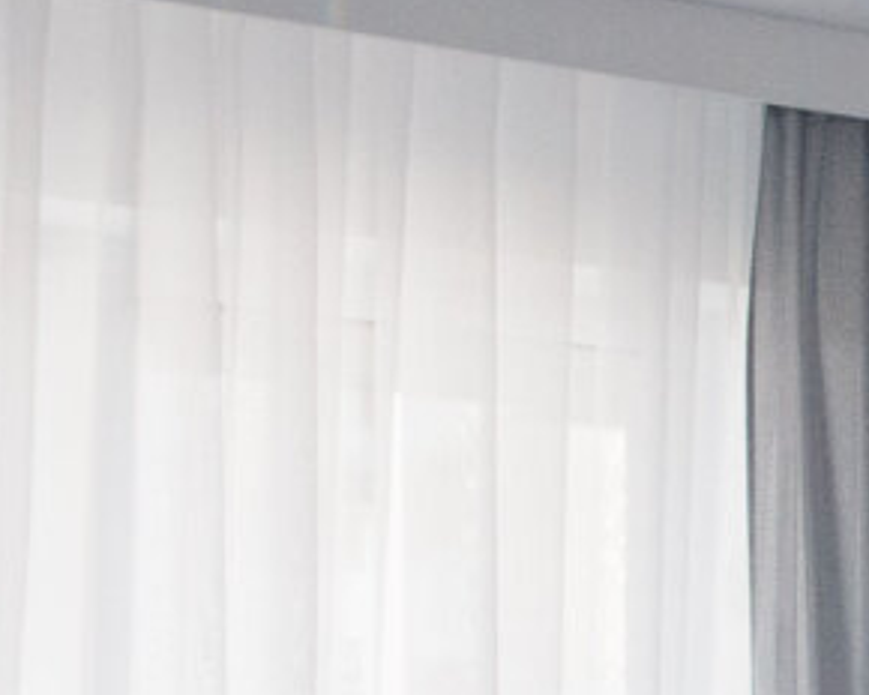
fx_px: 3318
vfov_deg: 11.6
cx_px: 1783
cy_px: 956
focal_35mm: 129
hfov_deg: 12.9
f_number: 10
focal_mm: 24
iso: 2800
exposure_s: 1/200
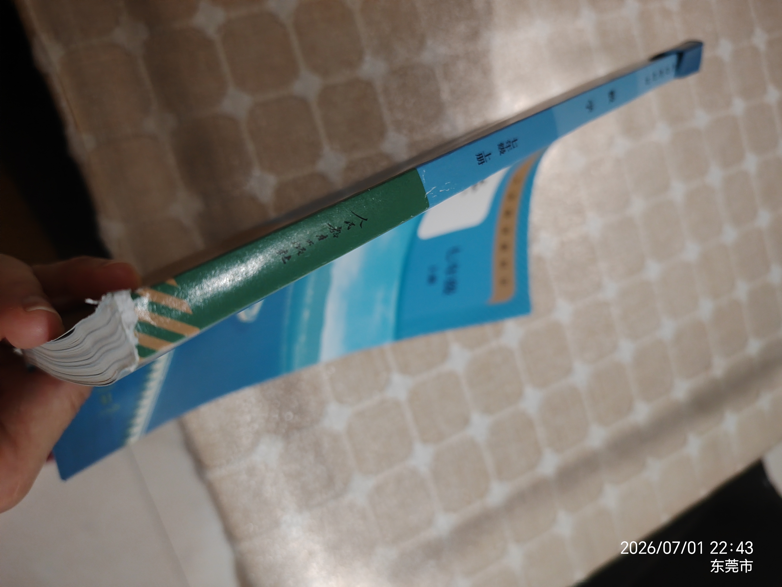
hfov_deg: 73.9
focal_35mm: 23
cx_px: 391
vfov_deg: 58.9
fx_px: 520
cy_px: 294
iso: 1250
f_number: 1.8
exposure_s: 1/33
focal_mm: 5.25
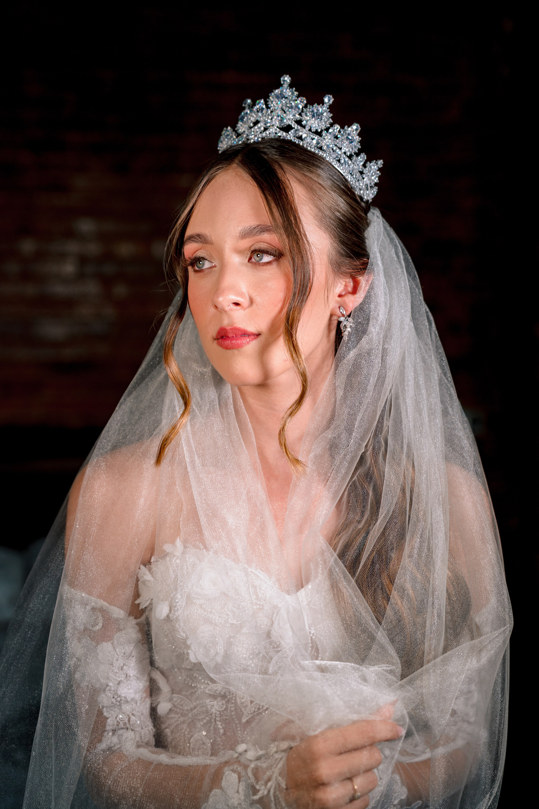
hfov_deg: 25.1
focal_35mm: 54
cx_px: 270
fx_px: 1213
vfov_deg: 36.9
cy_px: 404
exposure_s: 1/200
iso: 400
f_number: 2.8
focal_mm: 54
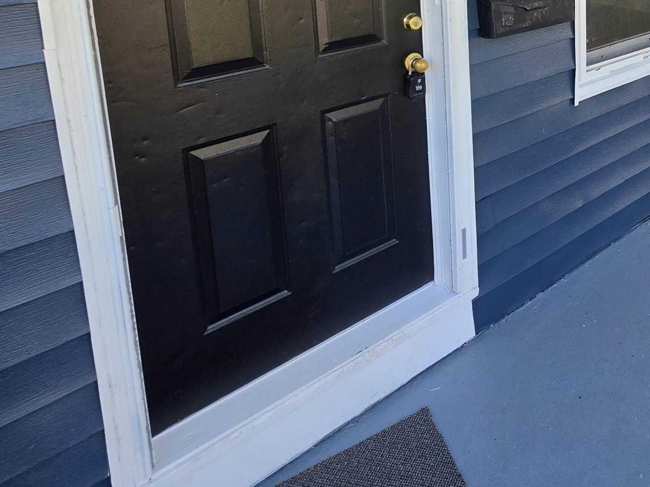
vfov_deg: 39.9
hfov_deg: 51.0
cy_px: -22
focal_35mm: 30
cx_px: 617
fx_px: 563
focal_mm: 2.2
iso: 50
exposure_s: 1/359
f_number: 1.9
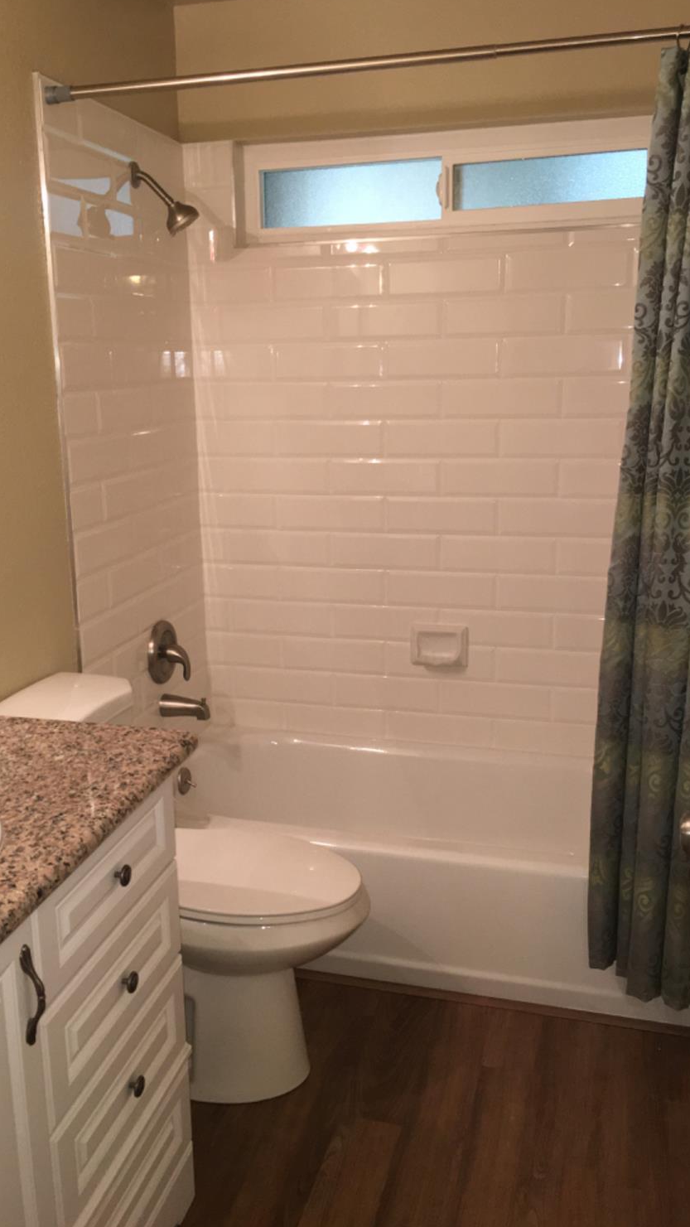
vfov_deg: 61.0
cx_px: 305
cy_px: 610
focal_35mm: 32
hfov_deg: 36.6
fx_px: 1041
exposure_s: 1/30
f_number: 2.2
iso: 80
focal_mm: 4.15
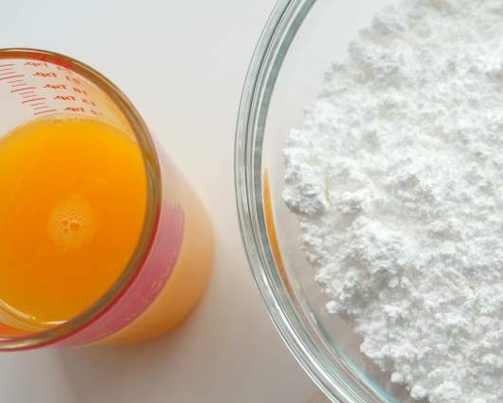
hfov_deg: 18.7
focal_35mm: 101
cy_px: 201
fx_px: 1504
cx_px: 431
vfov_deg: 15.3
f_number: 3.5
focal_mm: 23
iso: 200
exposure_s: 1/125
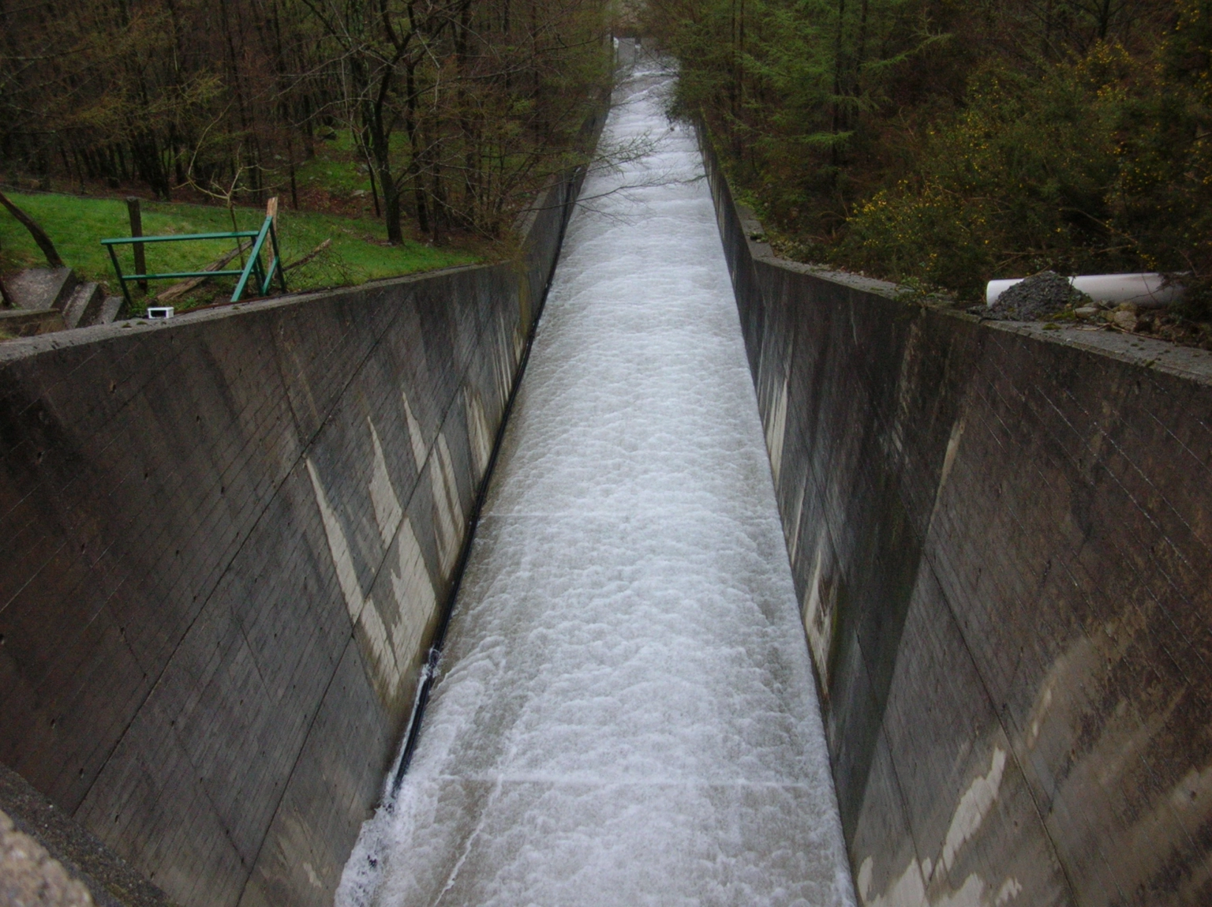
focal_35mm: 35
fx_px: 1224
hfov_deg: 52.7
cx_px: 606
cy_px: 454
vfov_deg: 40.6
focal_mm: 5.8
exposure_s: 1/200
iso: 127
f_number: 2.8
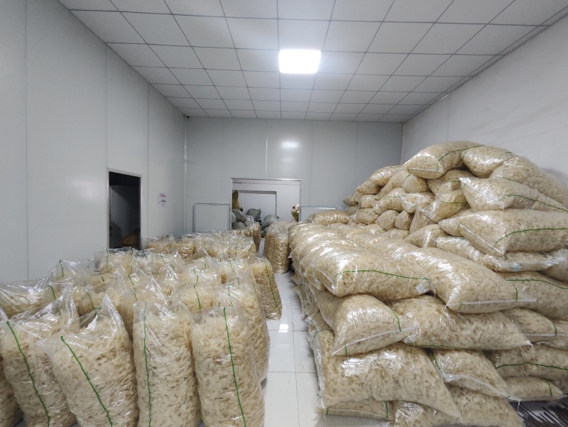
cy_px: 214
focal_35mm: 16
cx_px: 284
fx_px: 263
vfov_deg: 78.2
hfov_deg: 94.5
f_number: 2.2
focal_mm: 1.65
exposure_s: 1/40
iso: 252
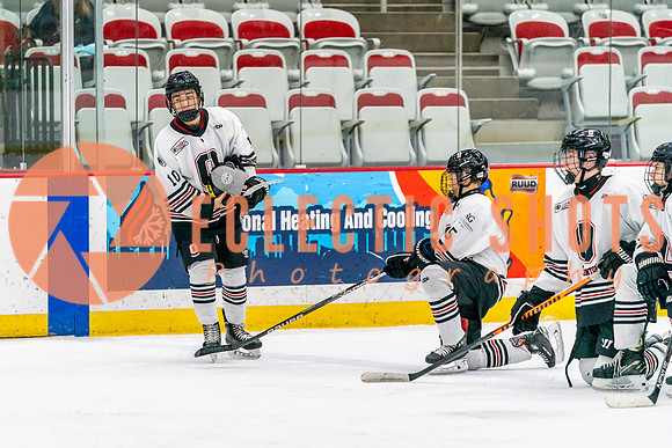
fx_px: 4511
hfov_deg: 8.5
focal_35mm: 242
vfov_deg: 5.7
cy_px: 263
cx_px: 278
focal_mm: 200
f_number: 2.8
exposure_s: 1/1250
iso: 3200
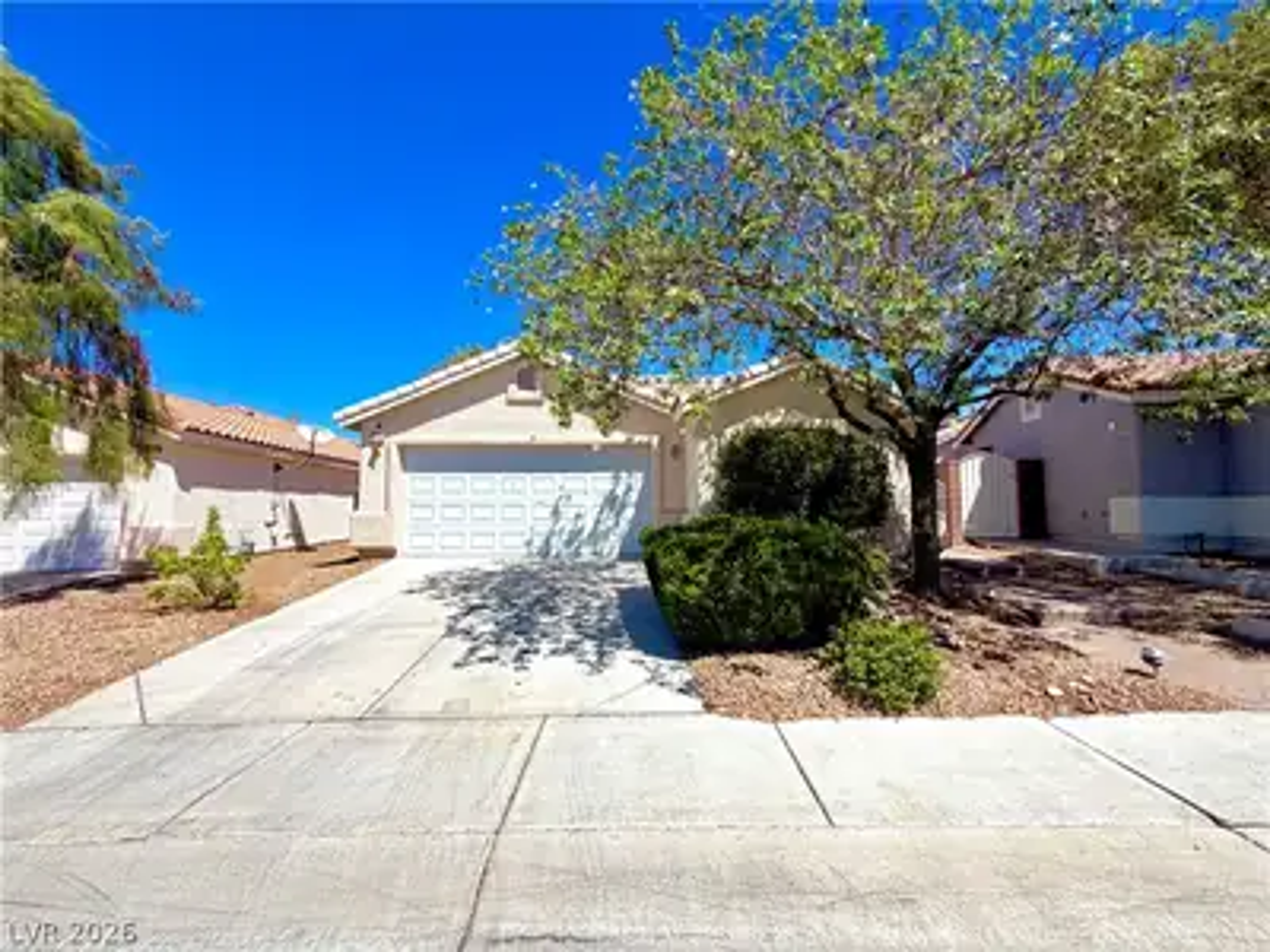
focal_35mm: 14
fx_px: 514
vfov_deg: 85.7
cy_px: 476
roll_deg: +0.9
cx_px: 635
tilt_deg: +2.8
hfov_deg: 102.1
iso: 20
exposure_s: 1/1259
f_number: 2.2
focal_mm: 2.22
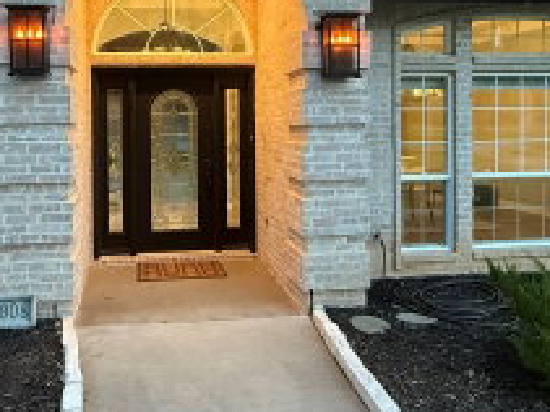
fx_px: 540
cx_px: 209
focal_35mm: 34
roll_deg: +0.4
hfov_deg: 53.4
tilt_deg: +0.1
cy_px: 130
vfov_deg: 41.1
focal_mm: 2.22
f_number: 2.2
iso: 640
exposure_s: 1/60
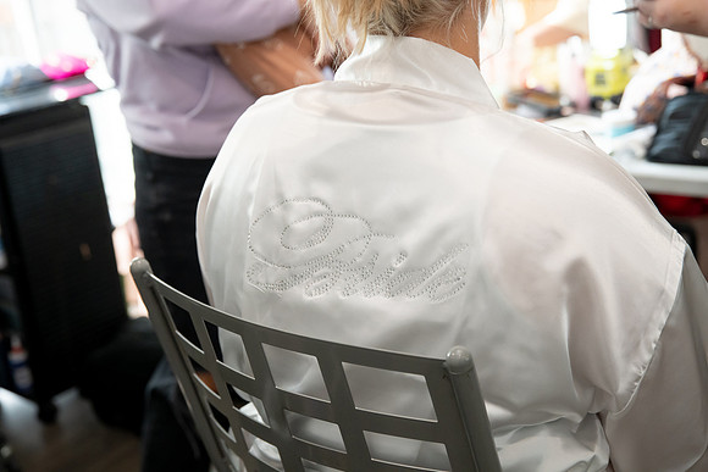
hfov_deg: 36.2
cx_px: 354
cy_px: 236
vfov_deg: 24.6
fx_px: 1082
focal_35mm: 55
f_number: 3.5
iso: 2000
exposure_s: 1/320
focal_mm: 55
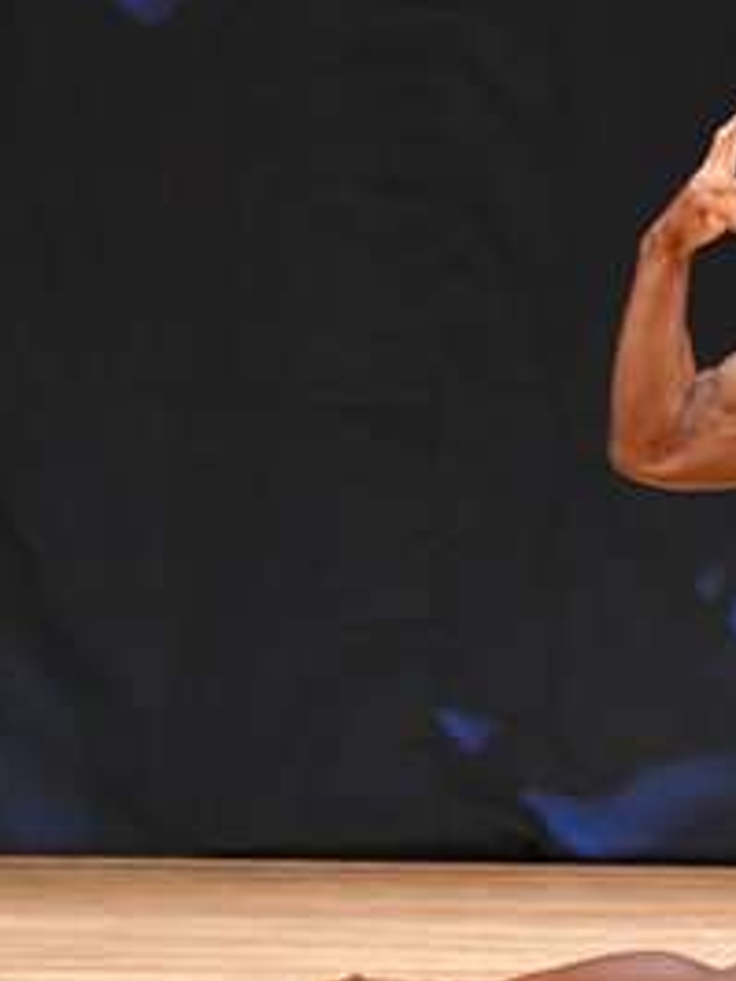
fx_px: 21471
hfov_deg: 2.0
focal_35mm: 758
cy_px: 389
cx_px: 1182
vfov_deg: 2.6
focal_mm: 180
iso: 3200
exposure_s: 1/400
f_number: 5.6
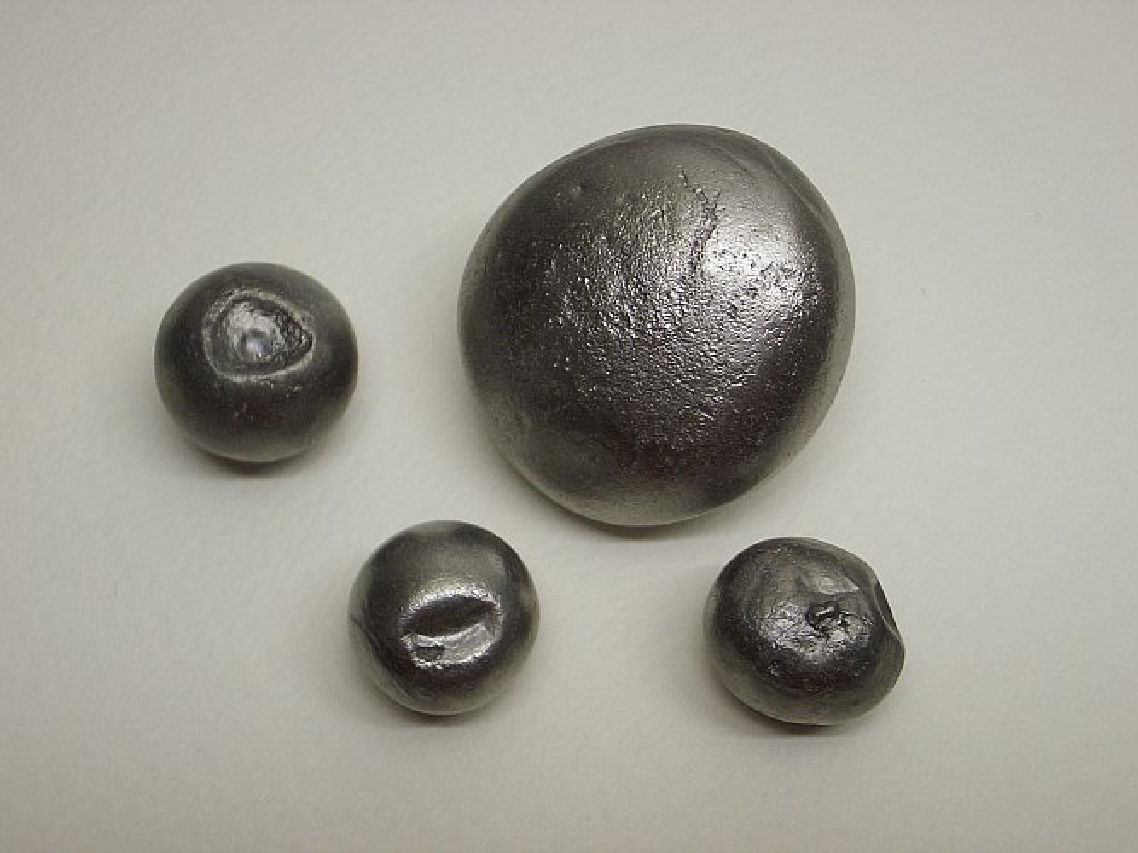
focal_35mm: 62
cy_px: 426
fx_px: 2038
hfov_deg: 31.2
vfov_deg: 23.6
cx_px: 569
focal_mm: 10.2
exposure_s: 1/80
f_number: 3.5
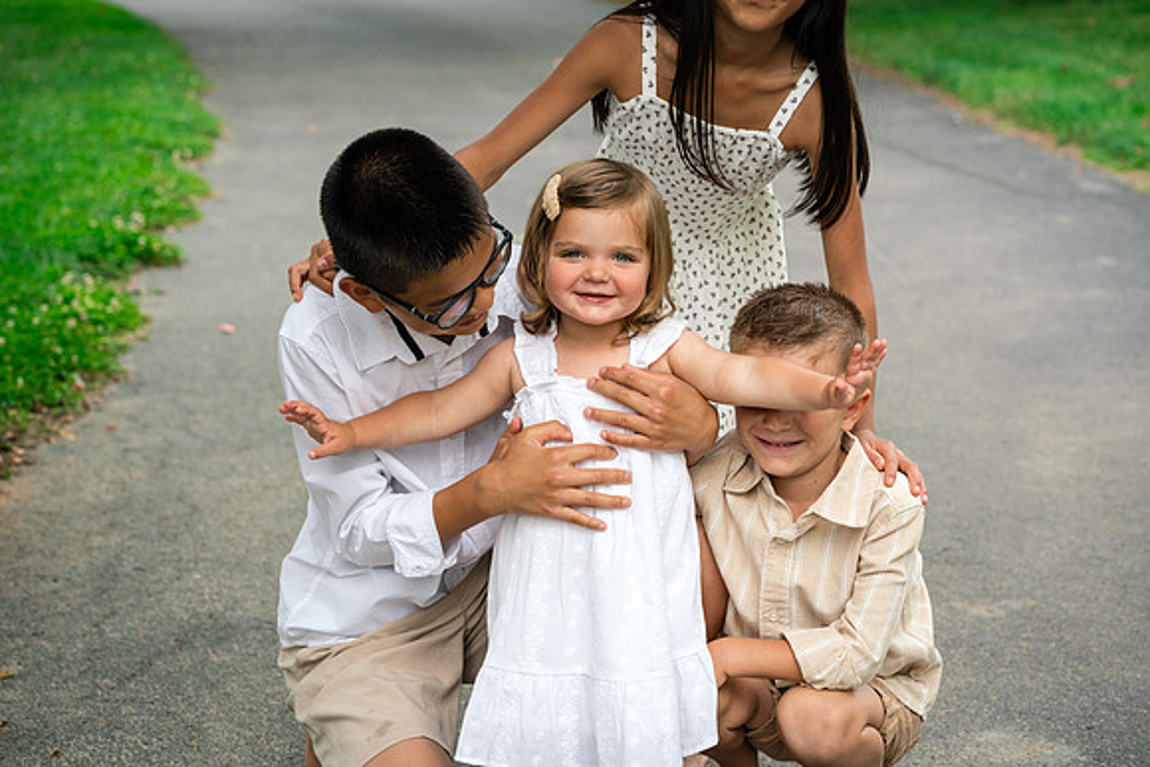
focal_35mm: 85
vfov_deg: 16.1
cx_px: 575
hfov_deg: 23.9
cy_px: 384
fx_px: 2716
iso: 500
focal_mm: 85
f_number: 5
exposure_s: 1/320
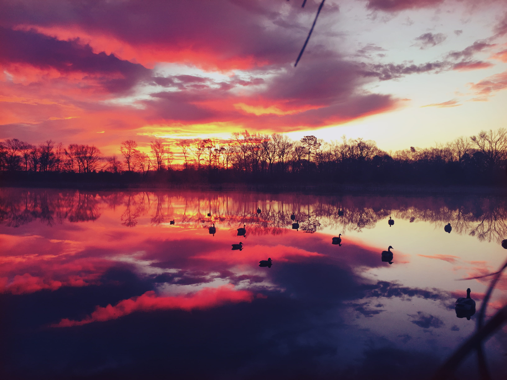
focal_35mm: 29
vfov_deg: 48.2
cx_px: 254
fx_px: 425
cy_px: 190
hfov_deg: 61.7
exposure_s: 1/60
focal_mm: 4.15
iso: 40
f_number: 2.2
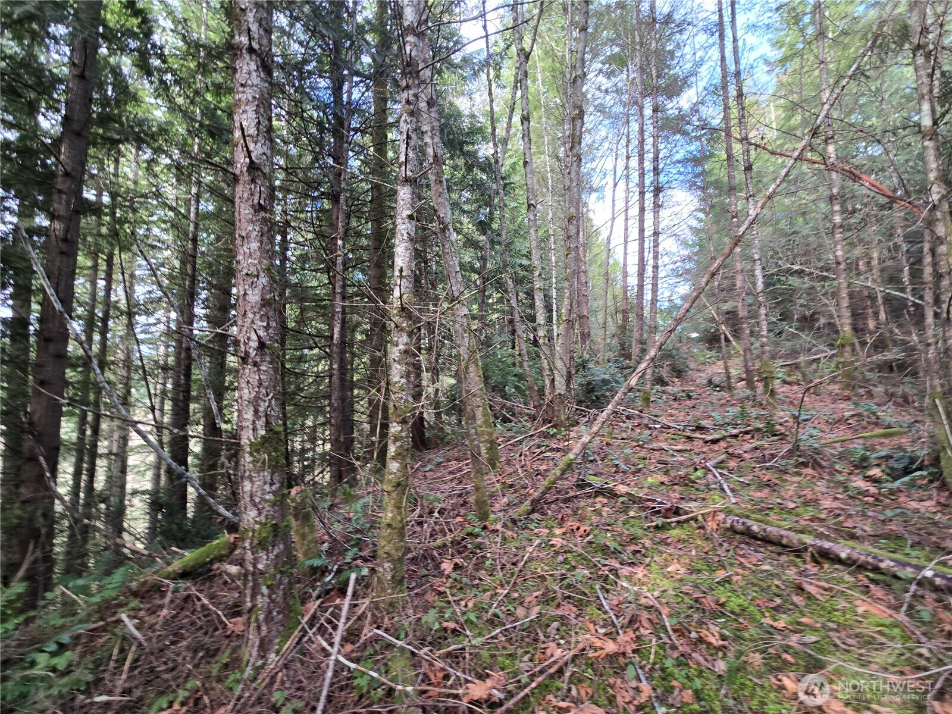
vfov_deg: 89.9
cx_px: 476
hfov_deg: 106.2
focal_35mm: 13
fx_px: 358
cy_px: 357
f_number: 2.2
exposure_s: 1/60
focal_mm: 2.2
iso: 80
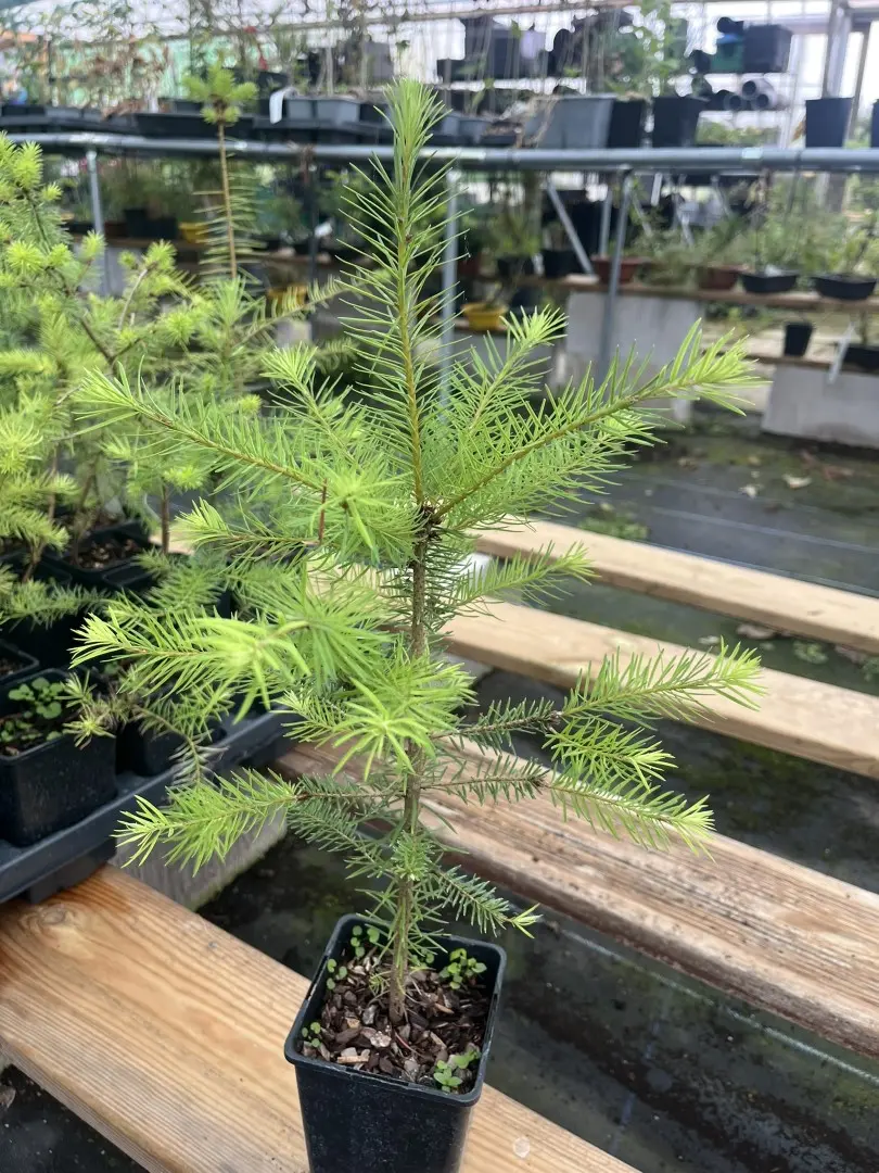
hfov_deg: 53.1
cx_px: 440
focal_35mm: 26
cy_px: 586
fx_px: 880
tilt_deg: -24.2
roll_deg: -2.6
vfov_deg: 67.3
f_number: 1.6
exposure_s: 1/143
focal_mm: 5.1
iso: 32
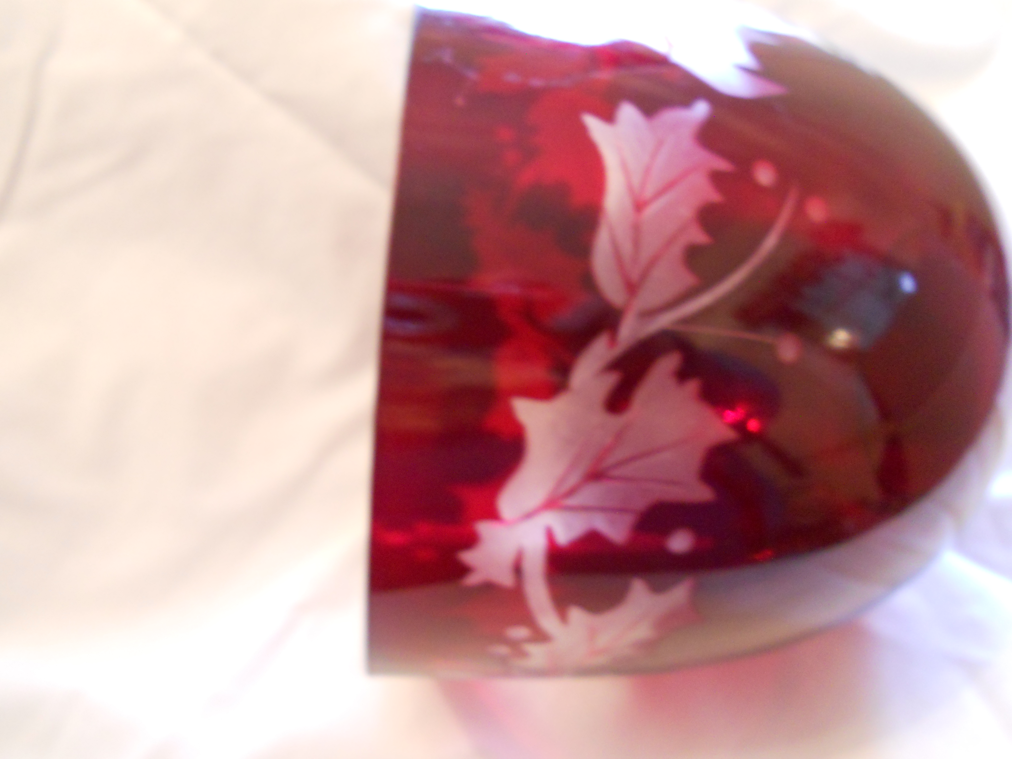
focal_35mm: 32
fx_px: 936
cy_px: 380
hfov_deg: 56.8
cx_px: 506
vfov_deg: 44.2
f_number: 3.5
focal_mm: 5.8
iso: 400
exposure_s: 1/8
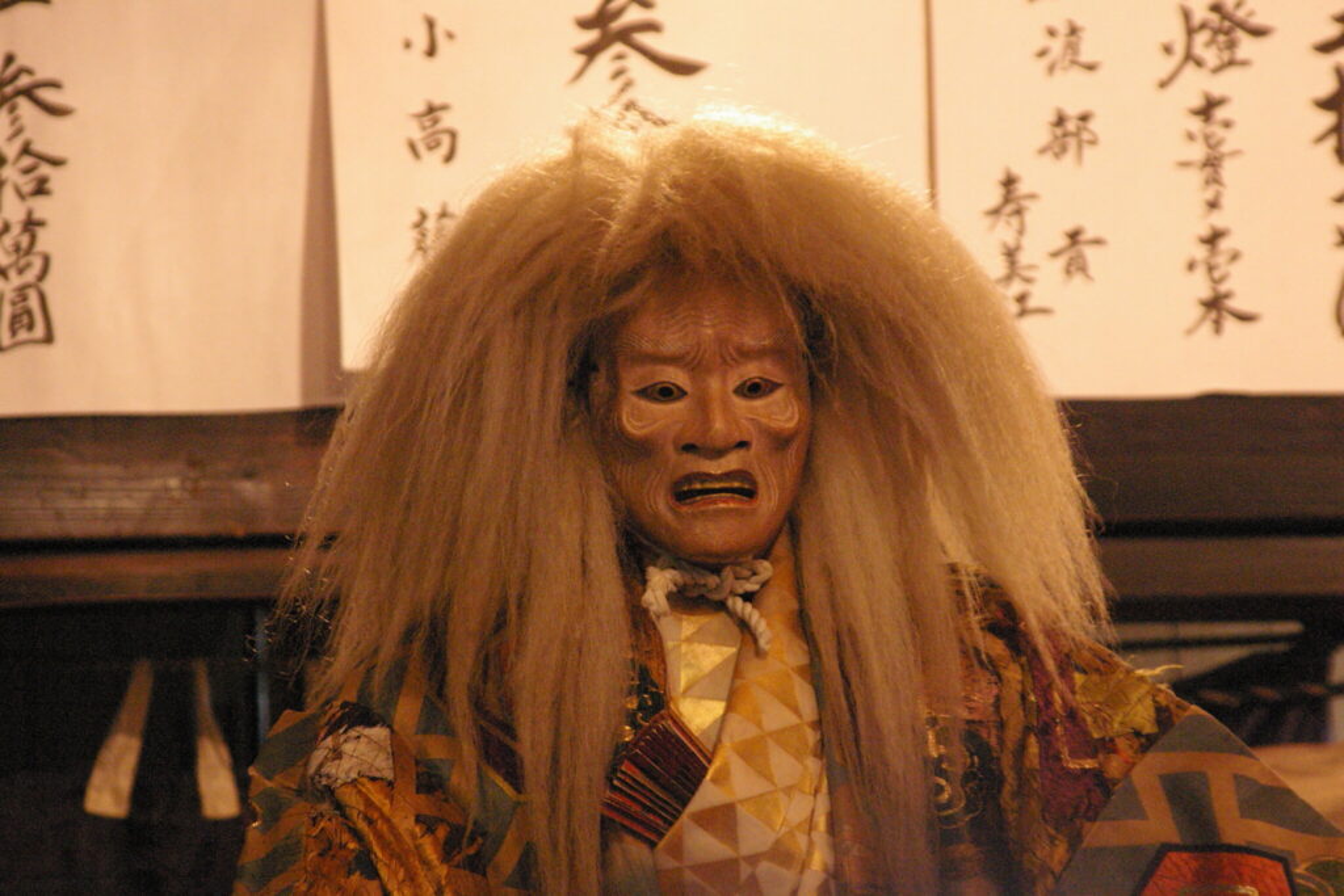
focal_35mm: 237
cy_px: 448
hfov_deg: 8.7
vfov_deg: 5.8
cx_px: 672
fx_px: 8849
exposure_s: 1/20
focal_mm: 158
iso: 3200
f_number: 5.6
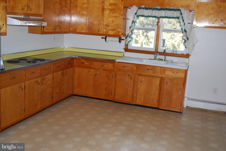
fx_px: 245
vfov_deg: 34.3
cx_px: 113
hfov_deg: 49.5
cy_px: 76
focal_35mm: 39
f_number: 4.5
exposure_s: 1/60
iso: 200
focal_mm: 26
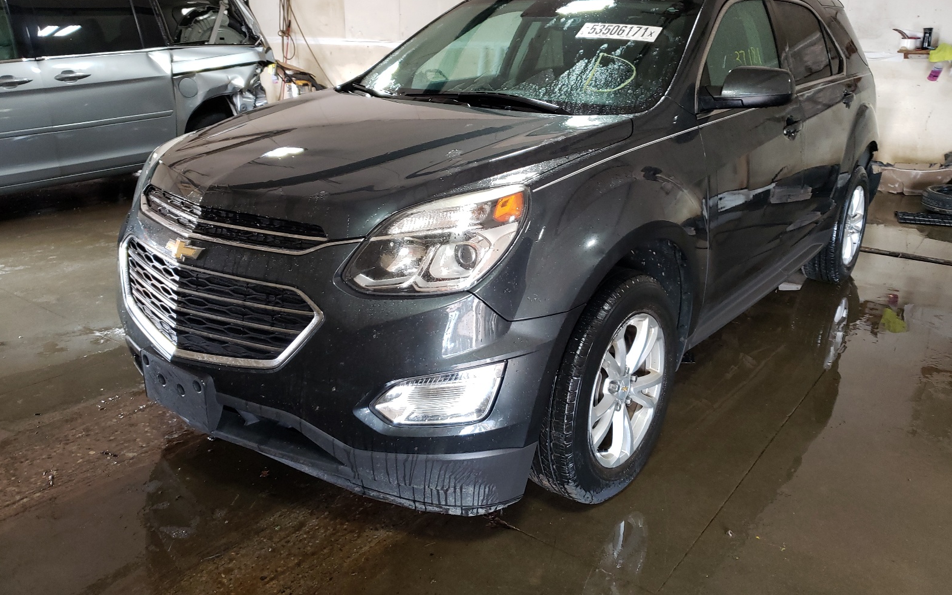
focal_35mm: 28
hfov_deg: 66.5
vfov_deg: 44.3
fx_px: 726
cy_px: 233
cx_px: 480
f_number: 1.5
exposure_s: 1/60.2
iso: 121
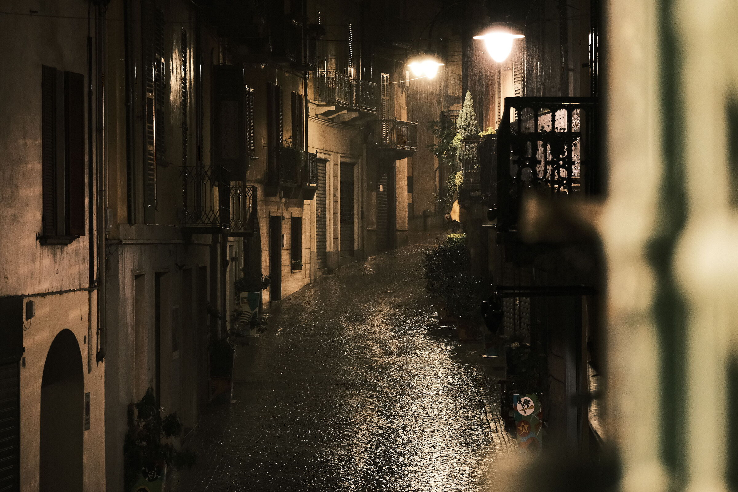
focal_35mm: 105
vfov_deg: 13.0
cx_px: 369
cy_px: 246
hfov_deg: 19.5
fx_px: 2152
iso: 6400
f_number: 5.6
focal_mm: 70
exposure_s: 1/15
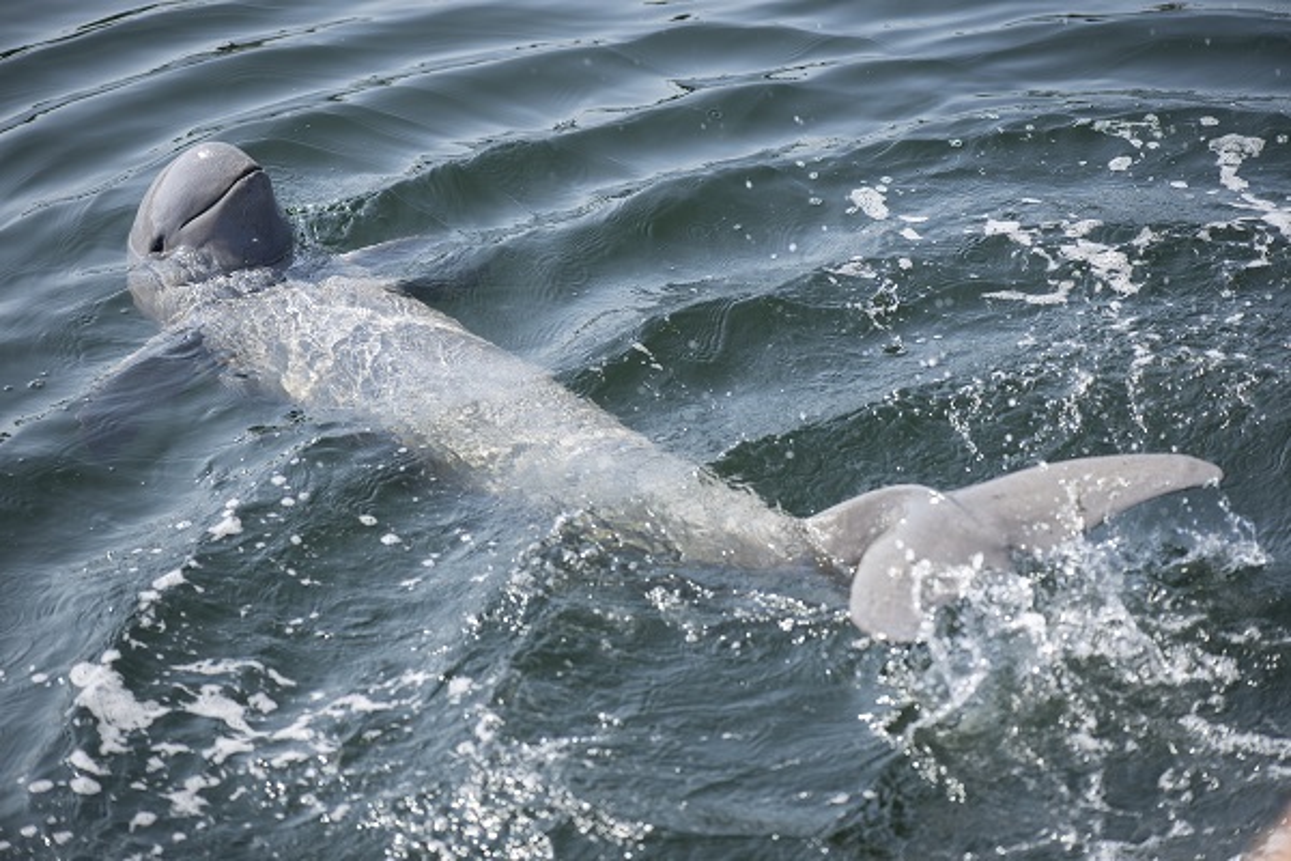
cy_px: 430
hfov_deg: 19.5
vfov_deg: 13.0
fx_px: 3765
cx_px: 646
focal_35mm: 105
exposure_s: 1/640
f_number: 4
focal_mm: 105
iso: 100
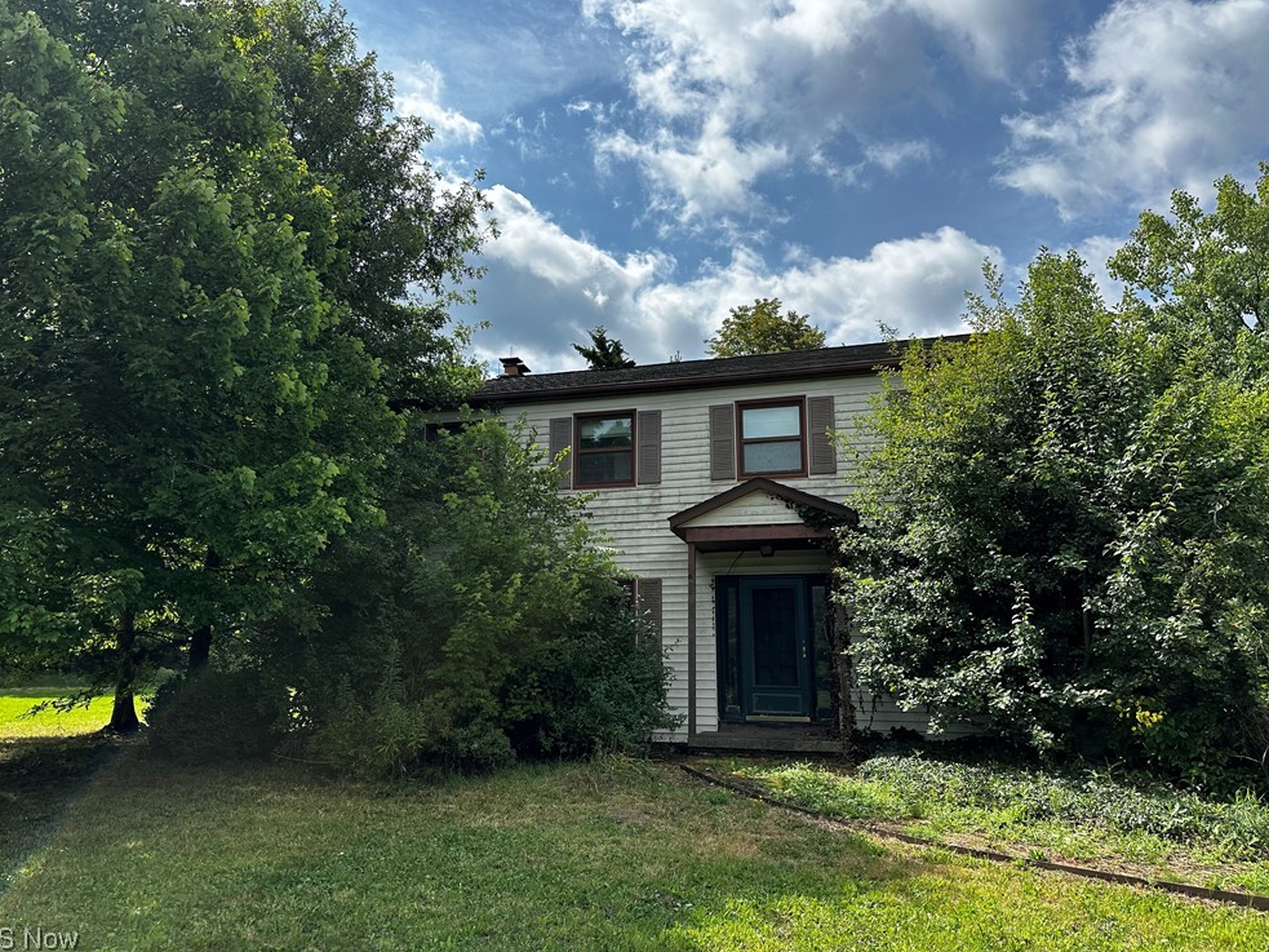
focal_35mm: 25
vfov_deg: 54.9
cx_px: 612
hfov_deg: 69.4
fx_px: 916
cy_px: 471
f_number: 1.78
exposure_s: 1/4545
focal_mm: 6.86
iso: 80
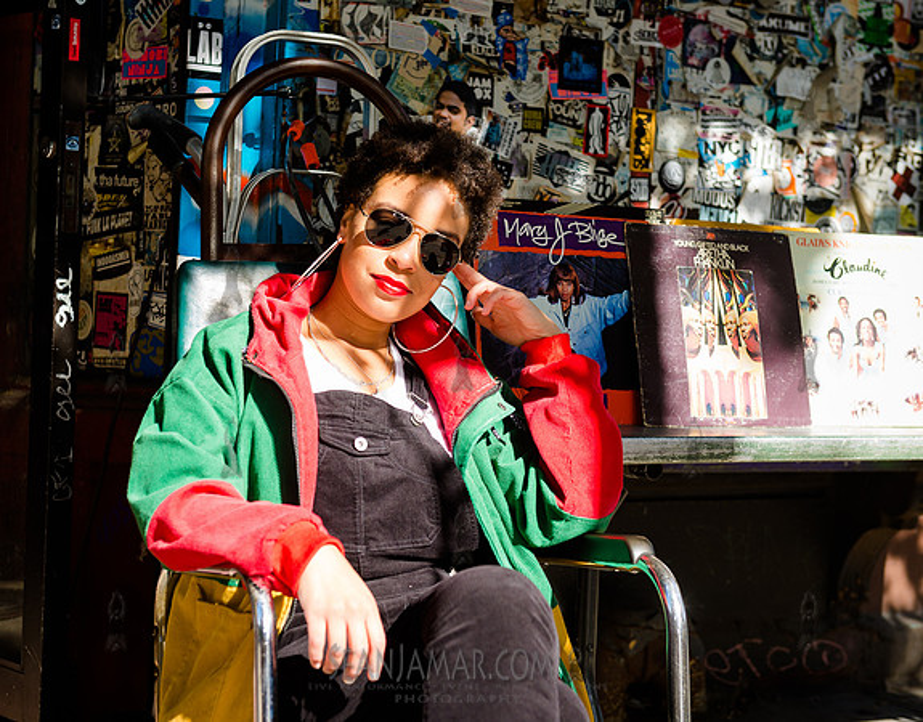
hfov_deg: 29.8
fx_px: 1731
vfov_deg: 23.6
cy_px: 331
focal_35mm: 64
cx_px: 420
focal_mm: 52
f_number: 4
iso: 200
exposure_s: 1/400
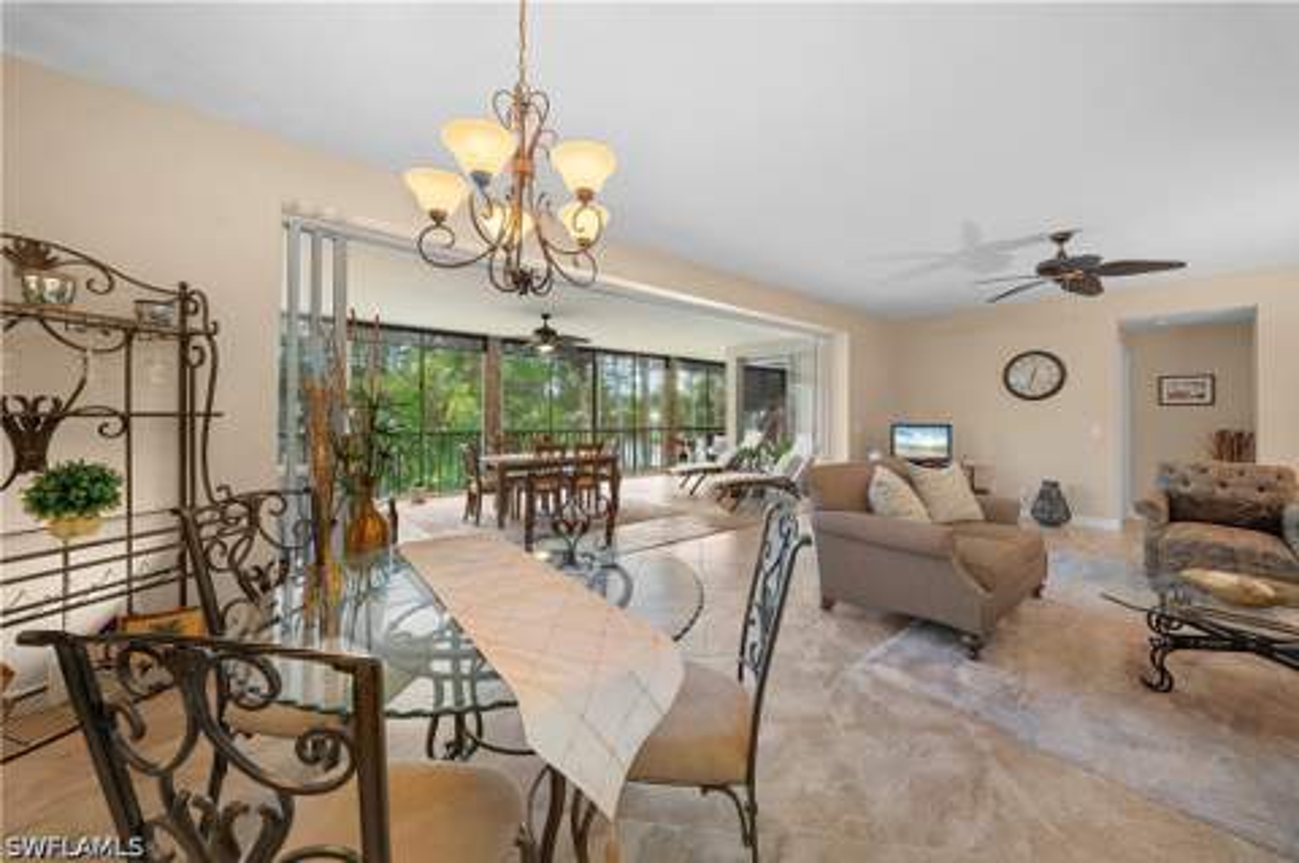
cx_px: 650
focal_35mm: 12
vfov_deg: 89.9
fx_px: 433
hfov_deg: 112.7
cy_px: 432
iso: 100
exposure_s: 2.5
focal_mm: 12
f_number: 8
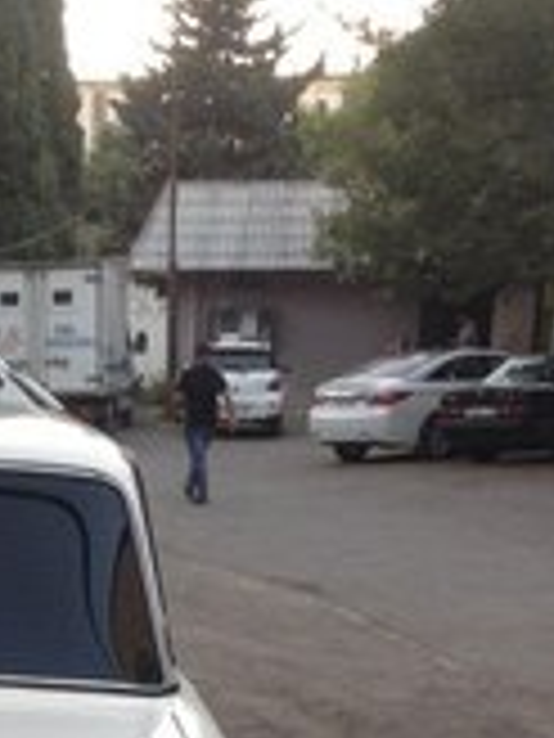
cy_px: 1040
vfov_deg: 17.9
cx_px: -9
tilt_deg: -13.8
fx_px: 2134
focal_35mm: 100
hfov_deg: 14.5
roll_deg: -0.8
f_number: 2.4
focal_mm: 4.12
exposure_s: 1/20
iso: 50
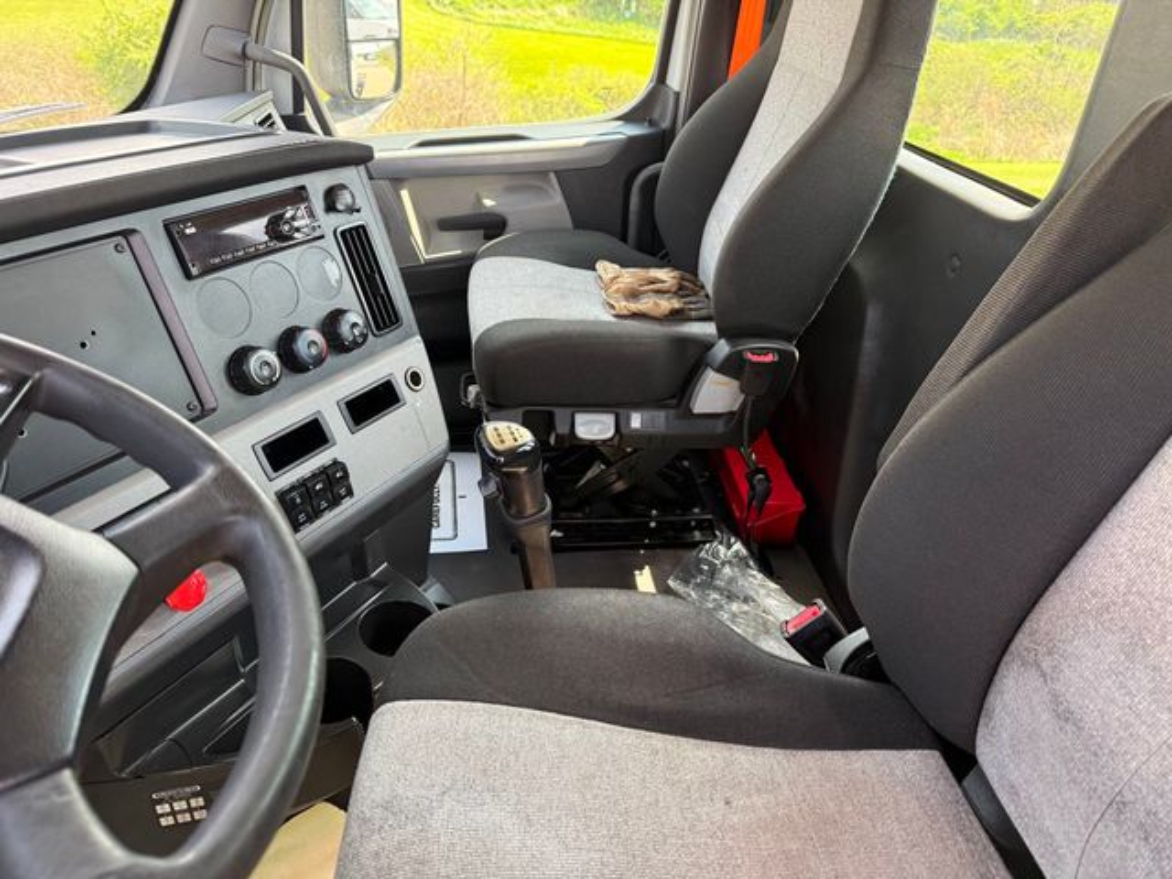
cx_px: 586
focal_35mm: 24
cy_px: 440
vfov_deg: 56.8
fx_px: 813
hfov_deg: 71.6
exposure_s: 1/212
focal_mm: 6.76
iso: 160
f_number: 1.78
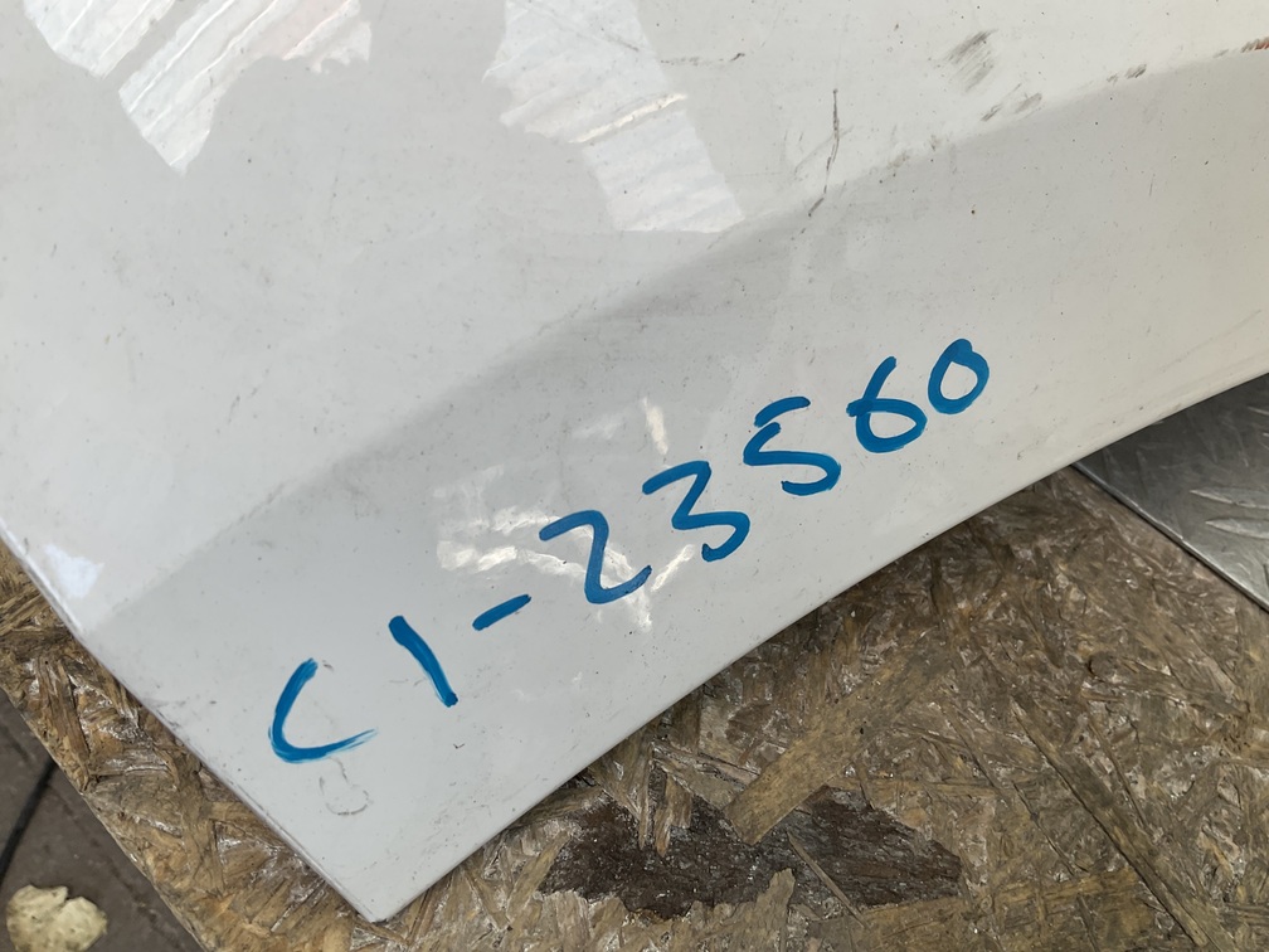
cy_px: 476
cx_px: 634
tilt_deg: -46.8
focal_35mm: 29
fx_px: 1063
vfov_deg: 48.2
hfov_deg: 61.7
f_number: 1.8
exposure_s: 1/185
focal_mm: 3
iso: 16
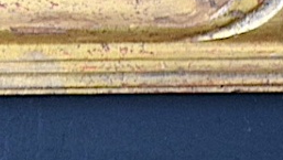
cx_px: -11
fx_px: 1708
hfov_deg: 9.4
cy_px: 194
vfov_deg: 5.3
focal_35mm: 227
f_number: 4.2
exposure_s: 1/60
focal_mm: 31
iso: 2000
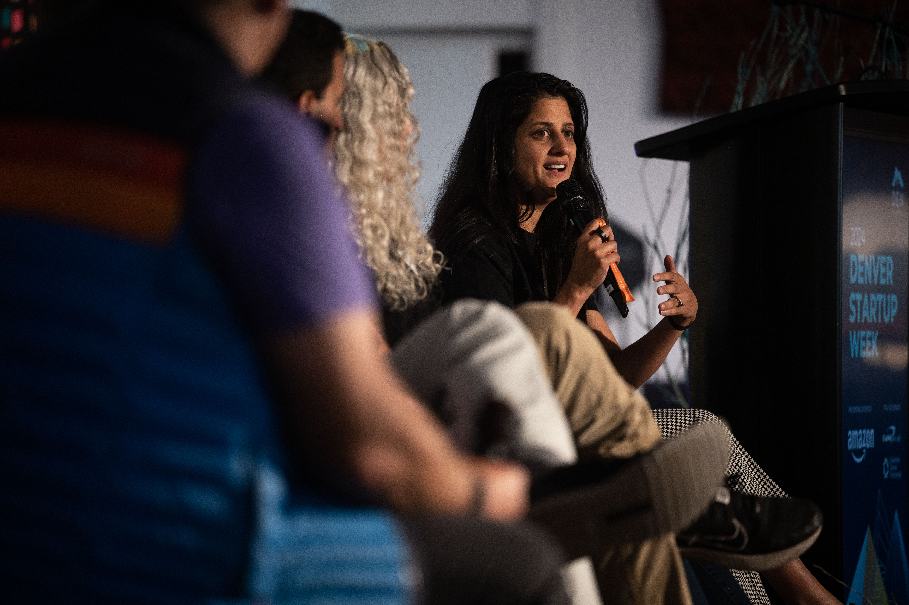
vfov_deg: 6.9
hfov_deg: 10.3
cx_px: 454
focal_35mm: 200
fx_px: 5047
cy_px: 302
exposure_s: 1/500
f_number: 2.8
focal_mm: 200
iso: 1600
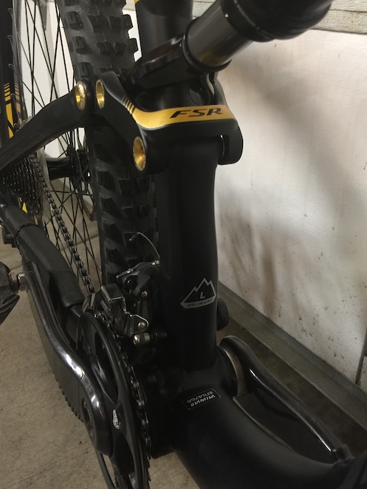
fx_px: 495
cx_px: 200
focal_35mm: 35
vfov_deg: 52.6
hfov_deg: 40.6
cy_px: 222
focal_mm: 4.15
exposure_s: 1/4
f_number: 2.2
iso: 64
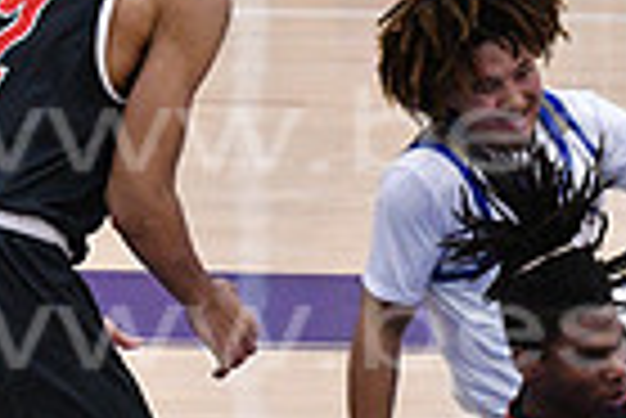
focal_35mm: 637
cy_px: 43
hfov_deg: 3.2
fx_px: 11088
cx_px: 950
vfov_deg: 2.2
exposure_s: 1/640
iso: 8000
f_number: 4.5
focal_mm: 102
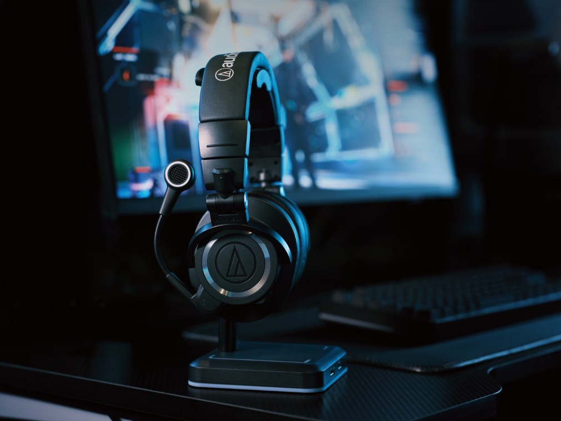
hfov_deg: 30.3
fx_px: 1037
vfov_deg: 22.9
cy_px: 212
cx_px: 280
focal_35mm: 64
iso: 1600
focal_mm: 80
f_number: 3.6
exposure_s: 1/40
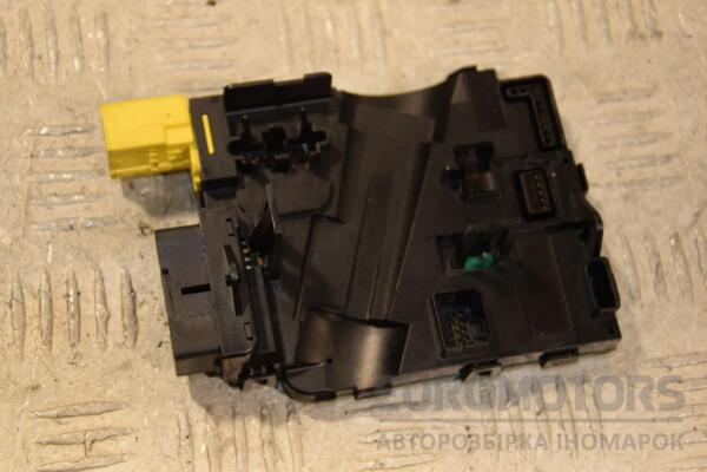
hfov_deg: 26.0
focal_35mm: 78
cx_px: 354
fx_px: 1532
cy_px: 236
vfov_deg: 17.5
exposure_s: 1/200
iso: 800
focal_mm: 52
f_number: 5
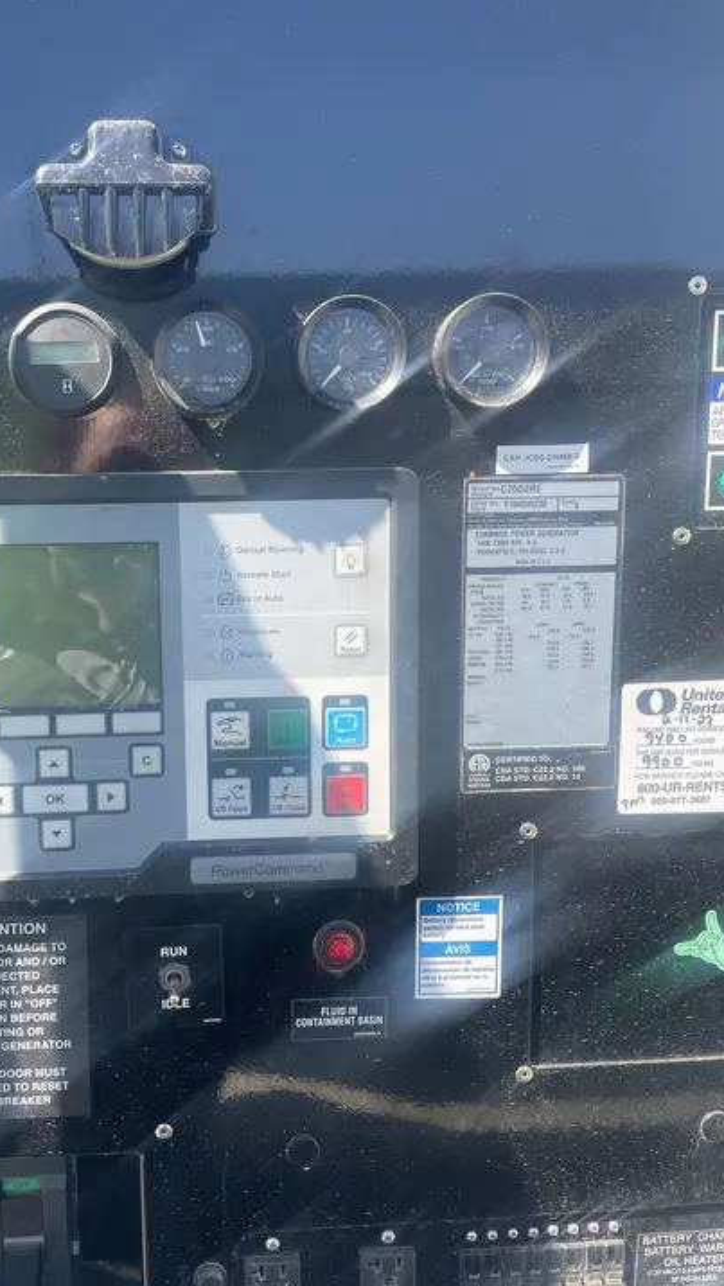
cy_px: 653
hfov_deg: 39.8
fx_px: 989
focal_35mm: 29
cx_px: 246
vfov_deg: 66.1
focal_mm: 4.2
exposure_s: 1/924
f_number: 1.6
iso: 50
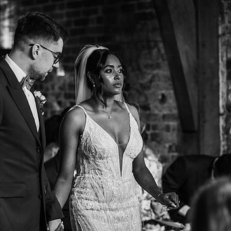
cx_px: 64
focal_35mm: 119
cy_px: 119
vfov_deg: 14.7
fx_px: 898
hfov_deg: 14.6
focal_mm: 85
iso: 220
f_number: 2.5
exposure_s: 1/200
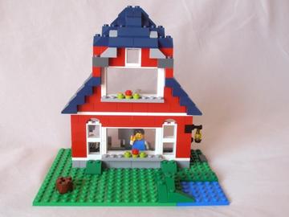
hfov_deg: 42.9
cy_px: 108
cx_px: 144
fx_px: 367
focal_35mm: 44
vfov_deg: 32.9
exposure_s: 1/30
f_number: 4.2
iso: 125
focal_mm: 7.87
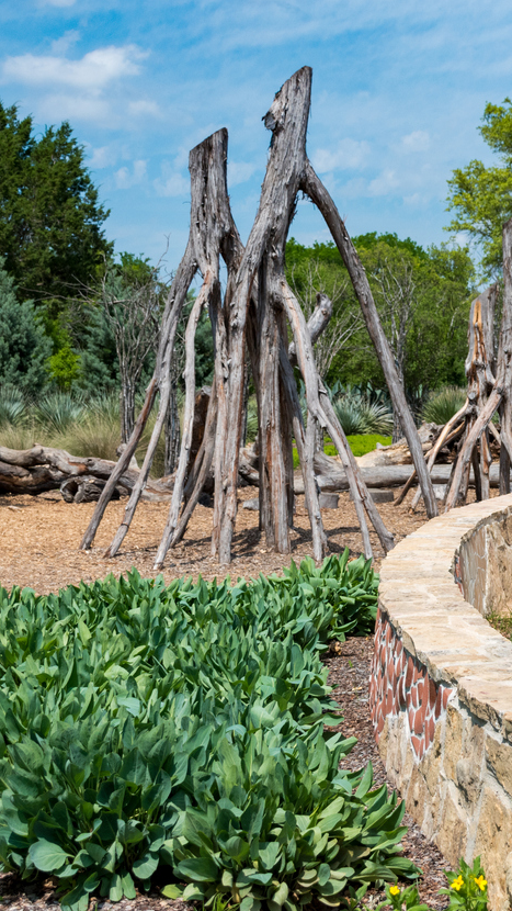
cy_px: 457
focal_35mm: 57
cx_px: 516
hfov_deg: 20.4
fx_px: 1375
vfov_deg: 36.6
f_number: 3.8
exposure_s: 1/4000
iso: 320
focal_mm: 24
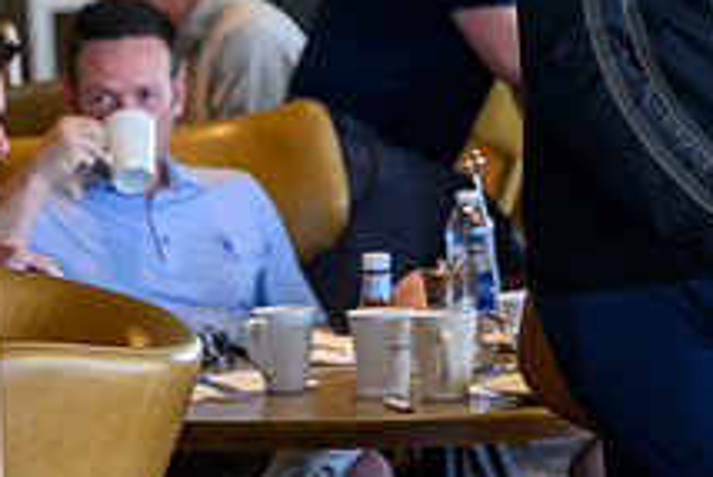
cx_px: 923
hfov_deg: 8.0
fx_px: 5054
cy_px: -62
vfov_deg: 5.4
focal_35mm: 255
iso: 2000
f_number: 4
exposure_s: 1/320
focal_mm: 94
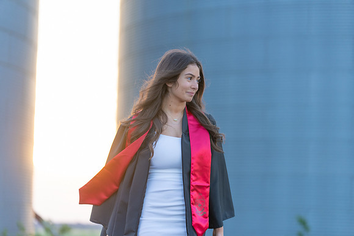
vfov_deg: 11.9
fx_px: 1131
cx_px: 177
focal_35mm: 115
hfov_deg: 17.8
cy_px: 118
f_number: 2.8
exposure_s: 1/320
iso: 500
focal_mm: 115
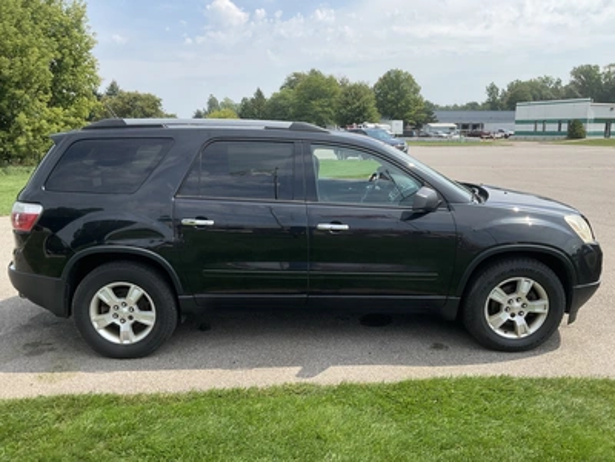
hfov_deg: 61.7
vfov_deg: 48.2
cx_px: 308
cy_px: 231
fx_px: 515
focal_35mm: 29
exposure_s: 1/1250
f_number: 1.8
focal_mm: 3
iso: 25
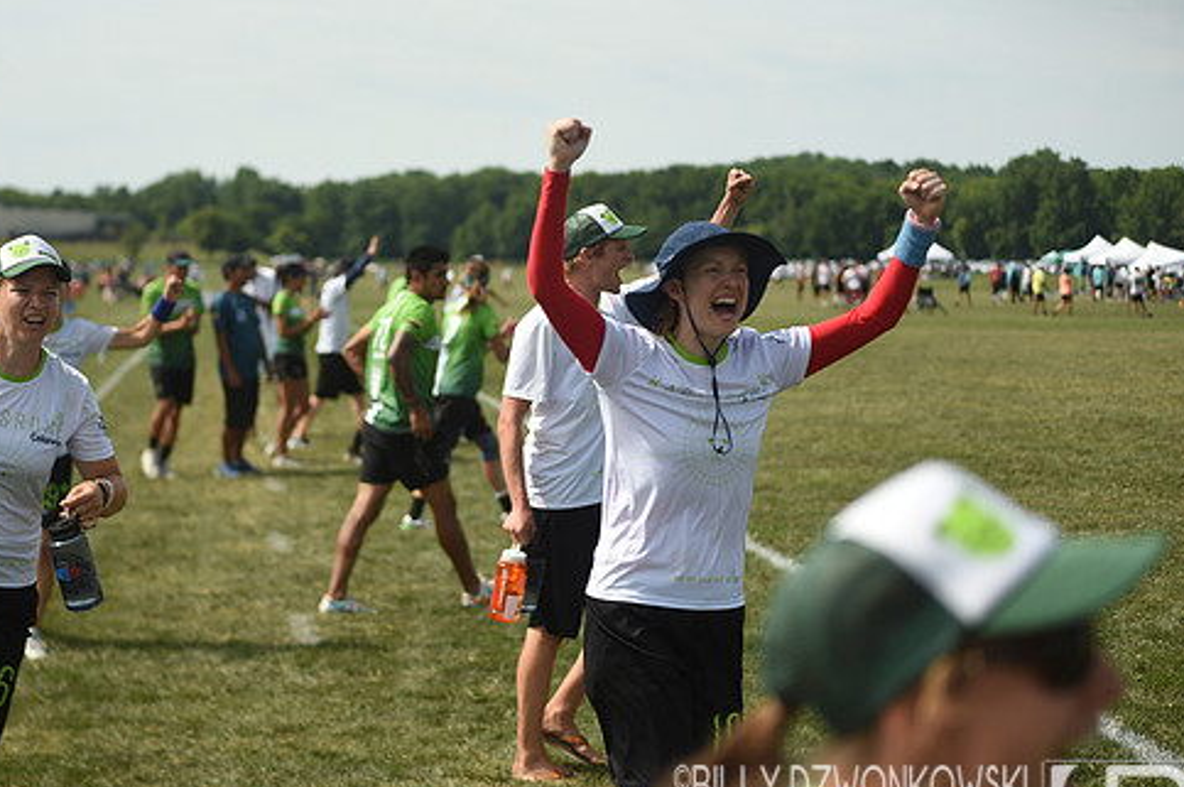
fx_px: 2760
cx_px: 517
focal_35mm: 84
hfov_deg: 24.2
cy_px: 413
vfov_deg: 16.2
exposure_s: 1/1600
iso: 100
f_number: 2.8
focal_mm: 70
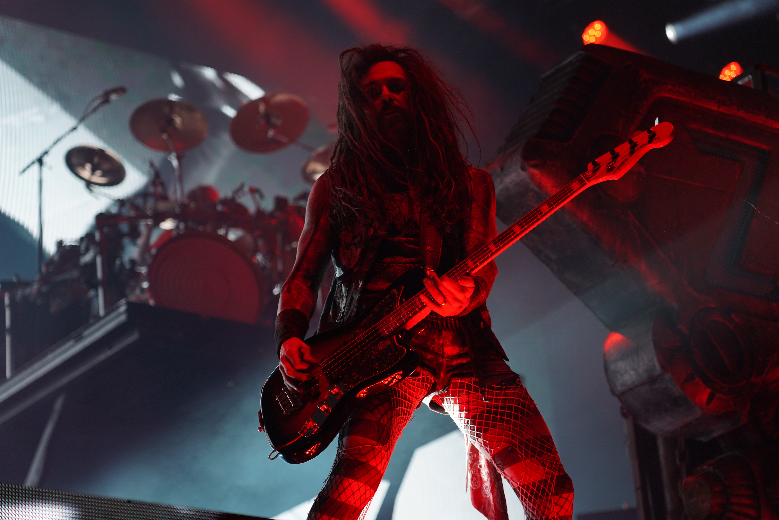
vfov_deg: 13.0
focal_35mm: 105
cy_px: 260
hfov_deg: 19.5
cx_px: 390
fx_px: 2272
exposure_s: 1/125
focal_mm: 105
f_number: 4
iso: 400
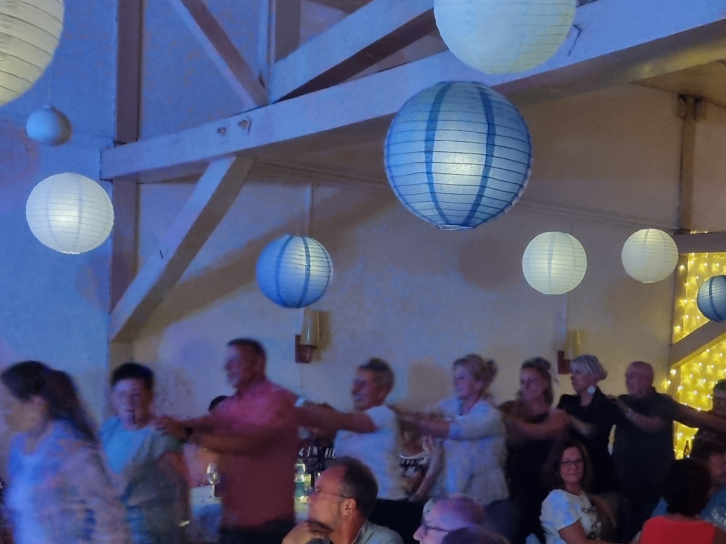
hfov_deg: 37.3
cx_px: 440
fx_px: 1070
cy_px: 379
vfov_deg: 28.3
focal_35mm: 51
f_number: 1.8
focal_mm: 5.4
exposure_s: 1/25
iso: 1250
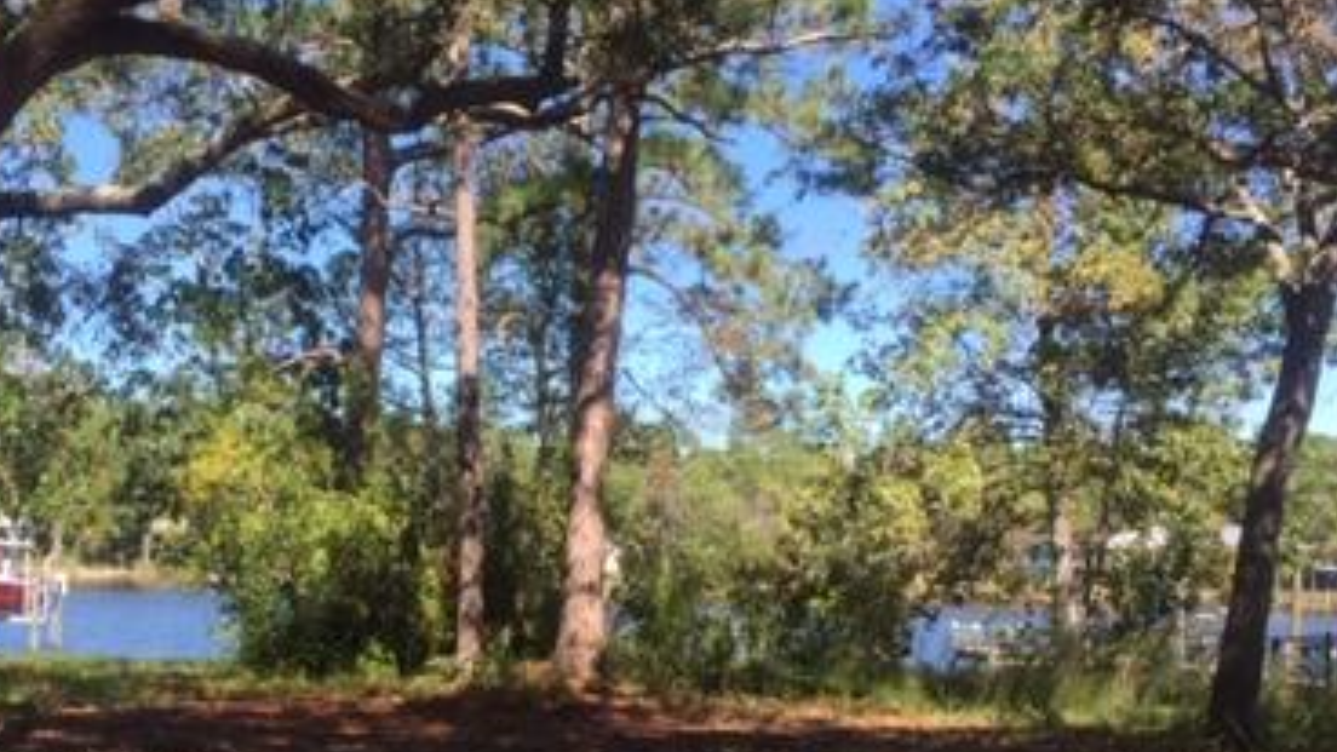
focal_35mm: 55
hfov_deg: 37.5
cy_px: 545
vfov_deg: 21.7
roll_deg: -2.6
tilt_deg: -0.4
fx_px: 1950
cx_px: 469
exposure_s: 1/842
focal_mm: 4.15
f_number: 2.2
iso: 32
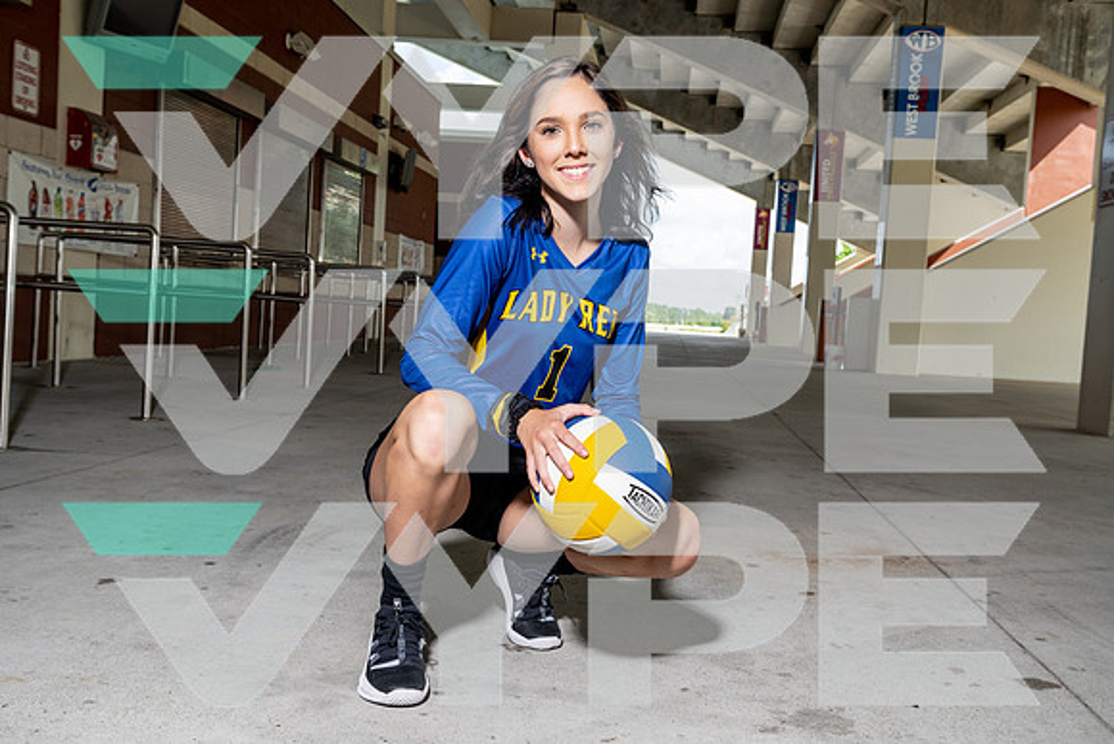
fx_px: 1083
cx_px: 557
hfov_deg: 54.4
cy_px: 372
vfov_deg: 37.9
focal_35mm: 35
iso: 100
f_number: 8
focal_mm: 35
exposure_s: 1/125
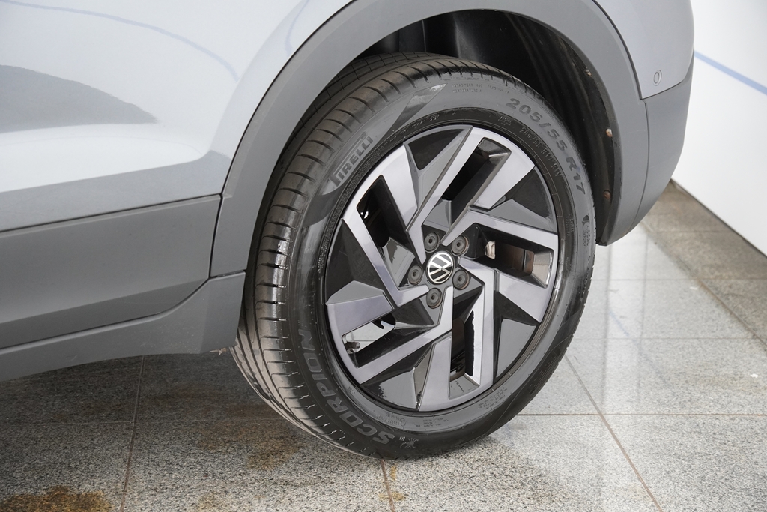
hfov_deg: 26.5
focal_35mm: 76
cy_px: 256
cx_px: 384
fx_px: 1630
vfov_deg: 17.8
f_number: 4
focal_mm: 51
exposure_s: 1/160
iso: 1000
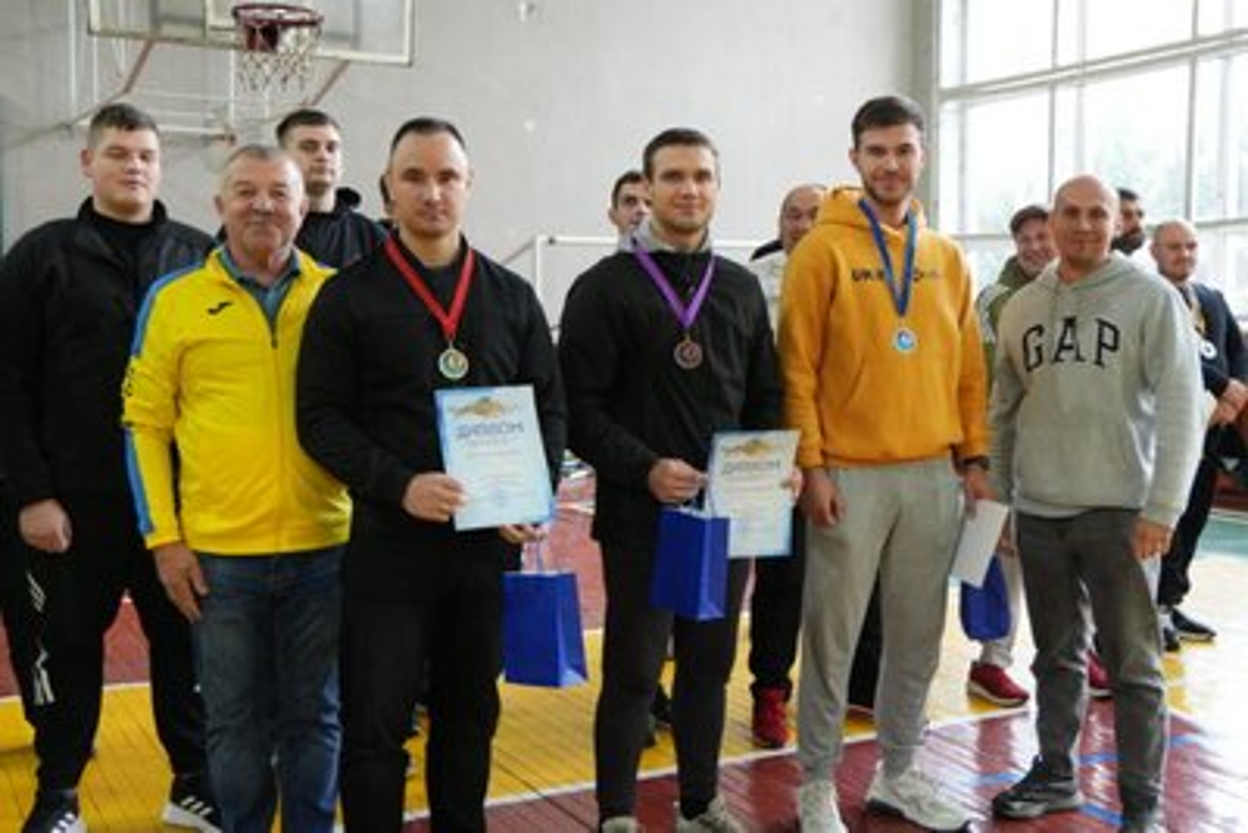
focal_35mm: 34
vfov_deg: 38.4
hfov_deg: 55.1
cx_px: 624
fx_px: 1196
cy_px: 416
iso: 800
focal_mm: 23
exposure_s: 1/125
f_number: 2.8
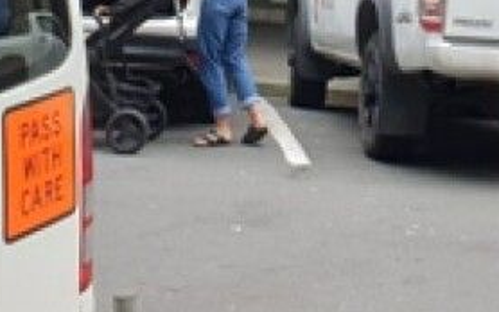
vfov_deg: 9.7
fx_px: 1619
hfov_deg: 17.4
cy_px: -441
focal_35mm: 119
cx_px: 375
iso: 50
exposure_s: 1/327
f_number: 2.4
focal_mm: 4.3
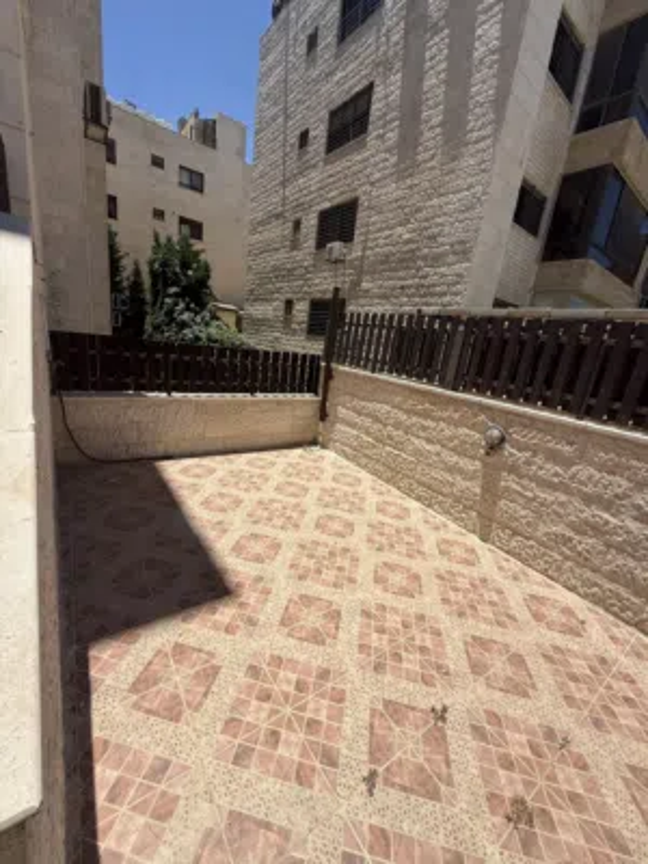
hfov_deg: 85.7
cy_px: 432
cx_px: 324
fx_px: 349
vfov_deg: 102.1
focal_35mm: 14
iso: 50
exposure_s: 1/3663
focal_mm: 2.22
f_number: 2.2
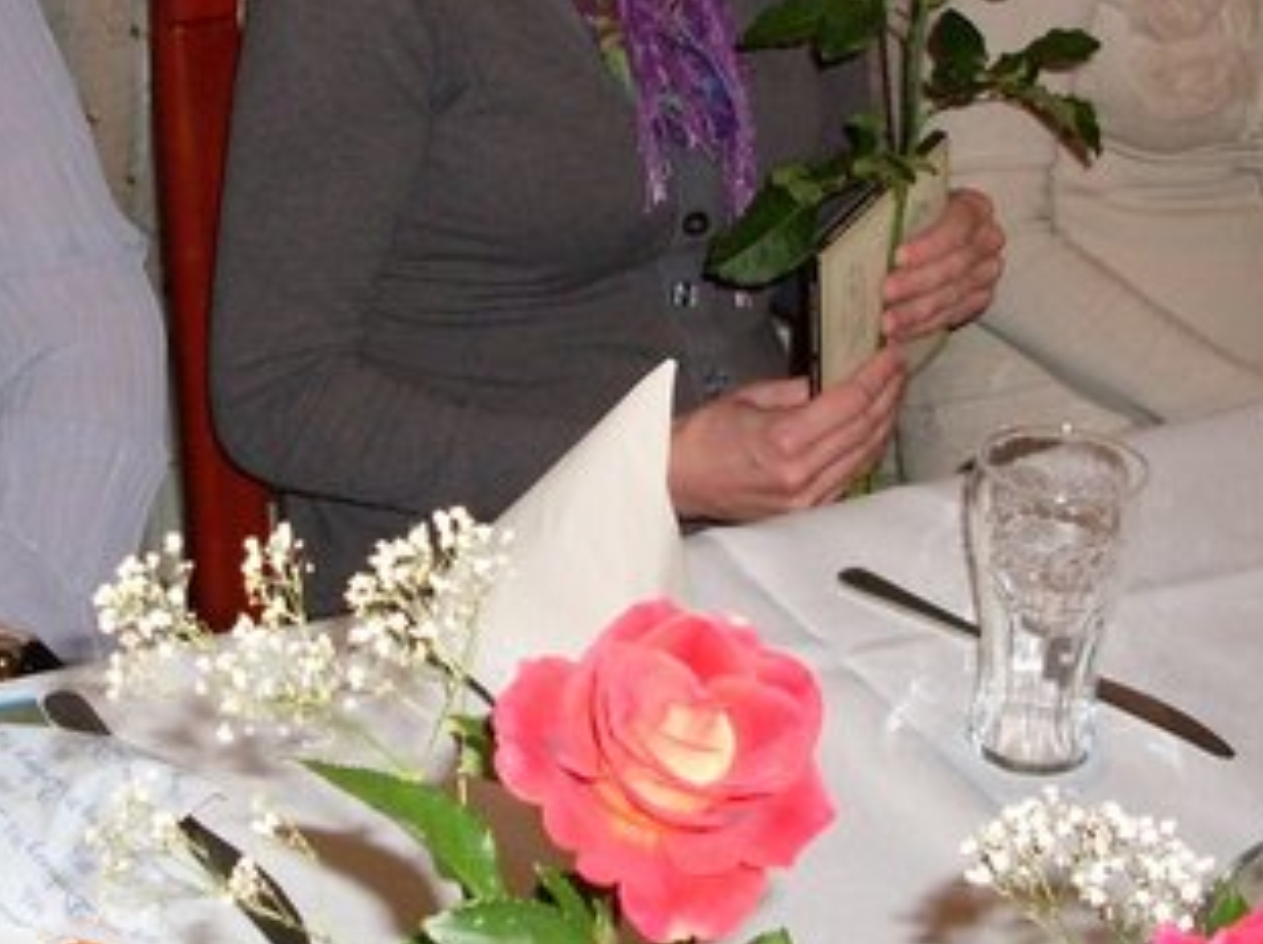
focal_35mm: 80
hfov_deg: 24.4
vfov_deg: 17.9
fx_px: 2915
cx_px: 515
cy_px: -2
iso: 100
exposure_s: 1/45
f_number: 2.8
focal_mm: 6.3
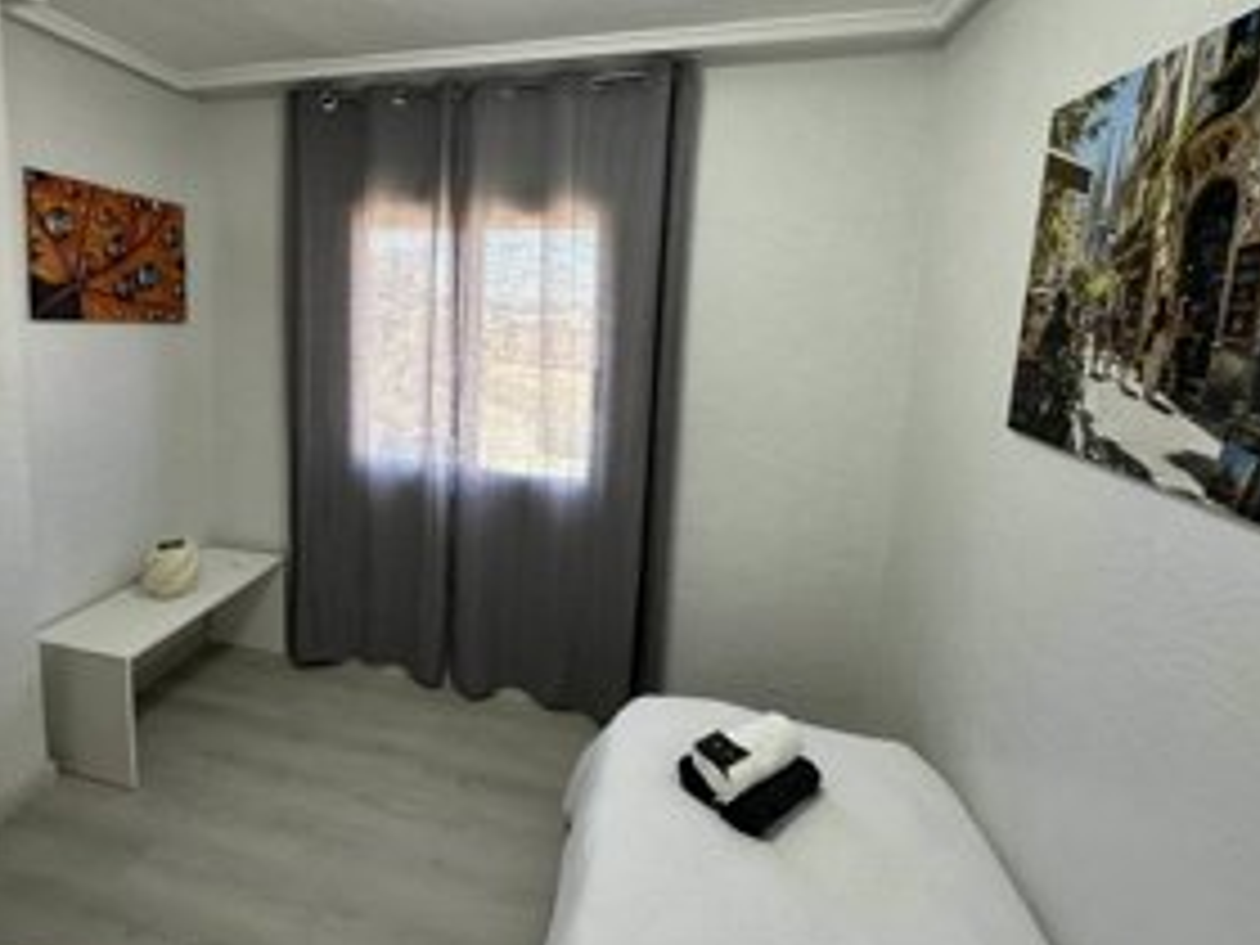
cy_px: 387
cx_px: 504
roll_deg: -0.8
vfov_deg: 71.0
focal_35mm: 18
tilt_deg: -4.4
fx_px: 655
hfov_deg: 86.7
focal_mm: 2.22
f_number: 2.2
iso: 80
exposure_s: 1/99
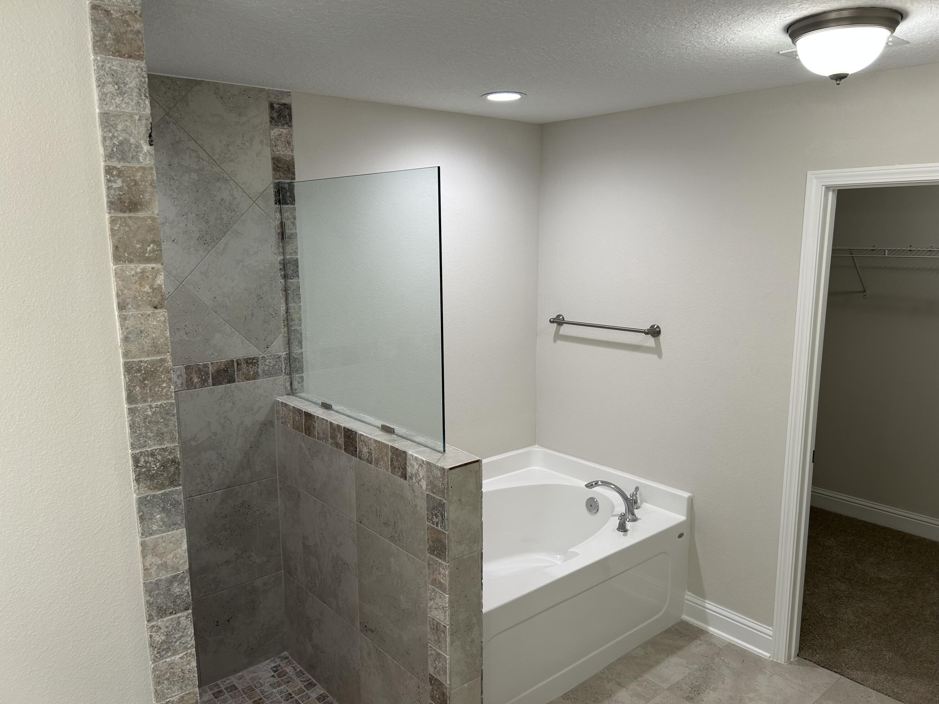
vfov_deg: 53.1
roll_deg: +0.6
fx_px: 705
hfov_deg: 67.3
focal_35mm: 26
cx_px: 470
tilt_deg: -10.9
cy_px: 352
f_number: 1.5
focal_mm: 5.7
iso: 64
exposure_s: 1/120
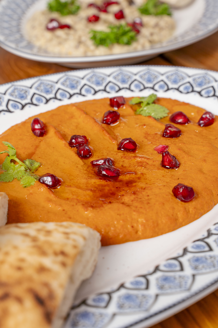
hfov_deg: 23.0
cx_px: 109
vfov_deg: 33.9
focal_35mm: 59
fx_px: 536
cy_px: 164
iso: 100
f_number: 11
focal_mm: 59
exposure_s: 1/100
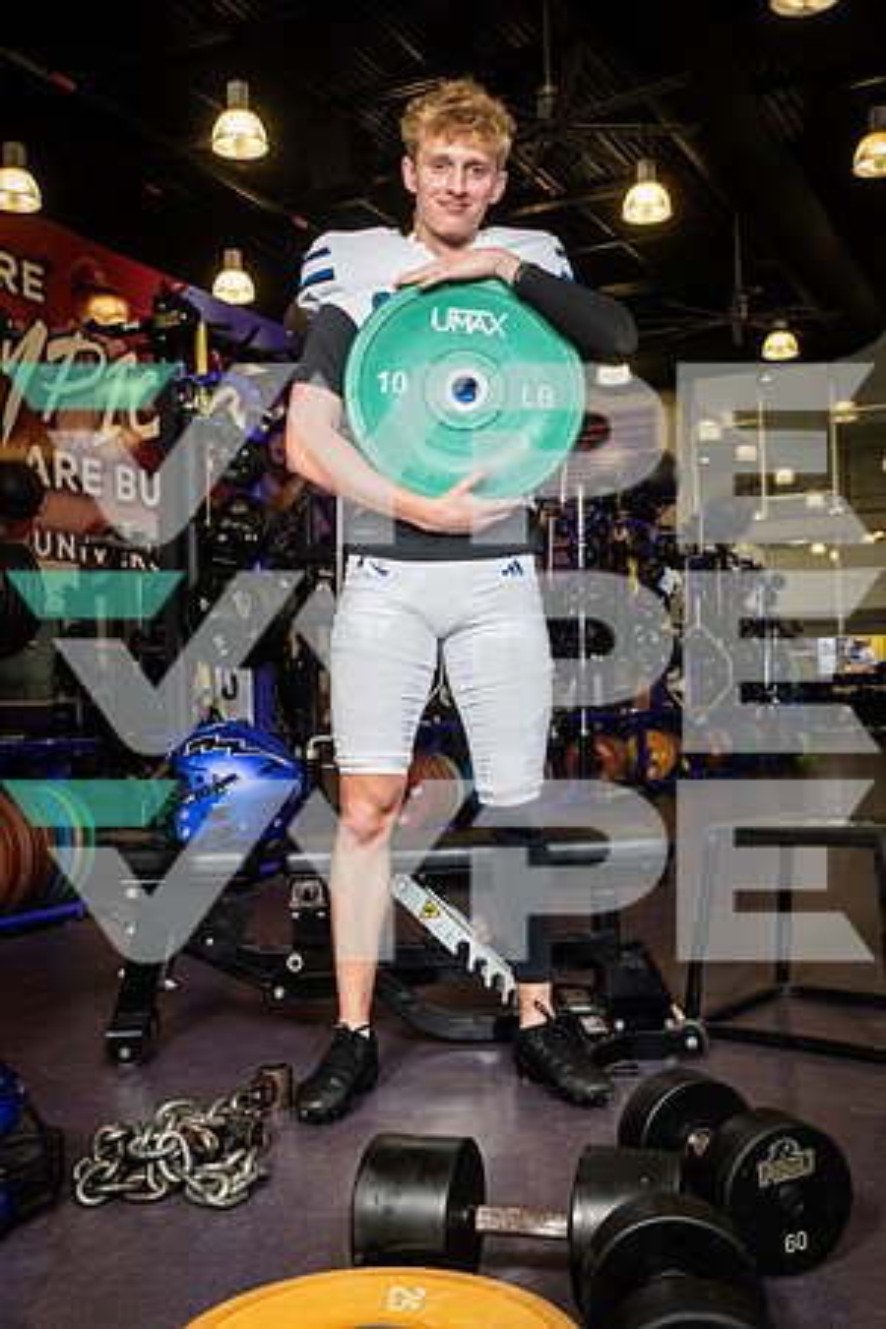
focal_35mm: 36
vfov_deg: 53.1
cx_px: 443
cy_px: 664
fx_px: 1329
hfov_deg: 36.9
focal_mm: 36
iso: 500
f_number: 5.6
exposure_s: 1/250
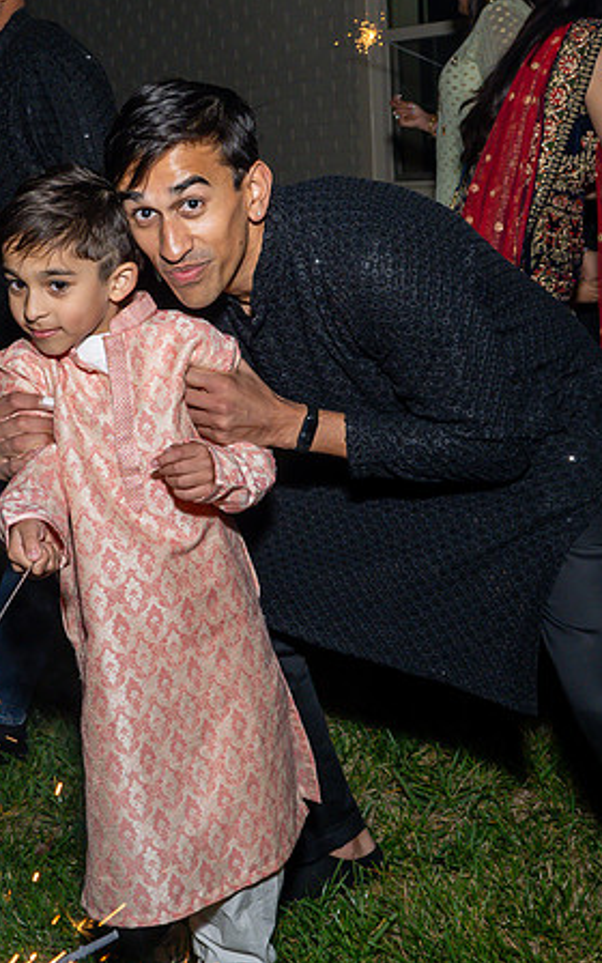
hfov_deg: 26.1
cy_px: 415
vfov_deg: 41.0
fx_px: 1286
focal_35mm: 49
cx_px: 159
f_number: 7.1
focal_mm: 19
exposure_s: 1/250
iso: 500
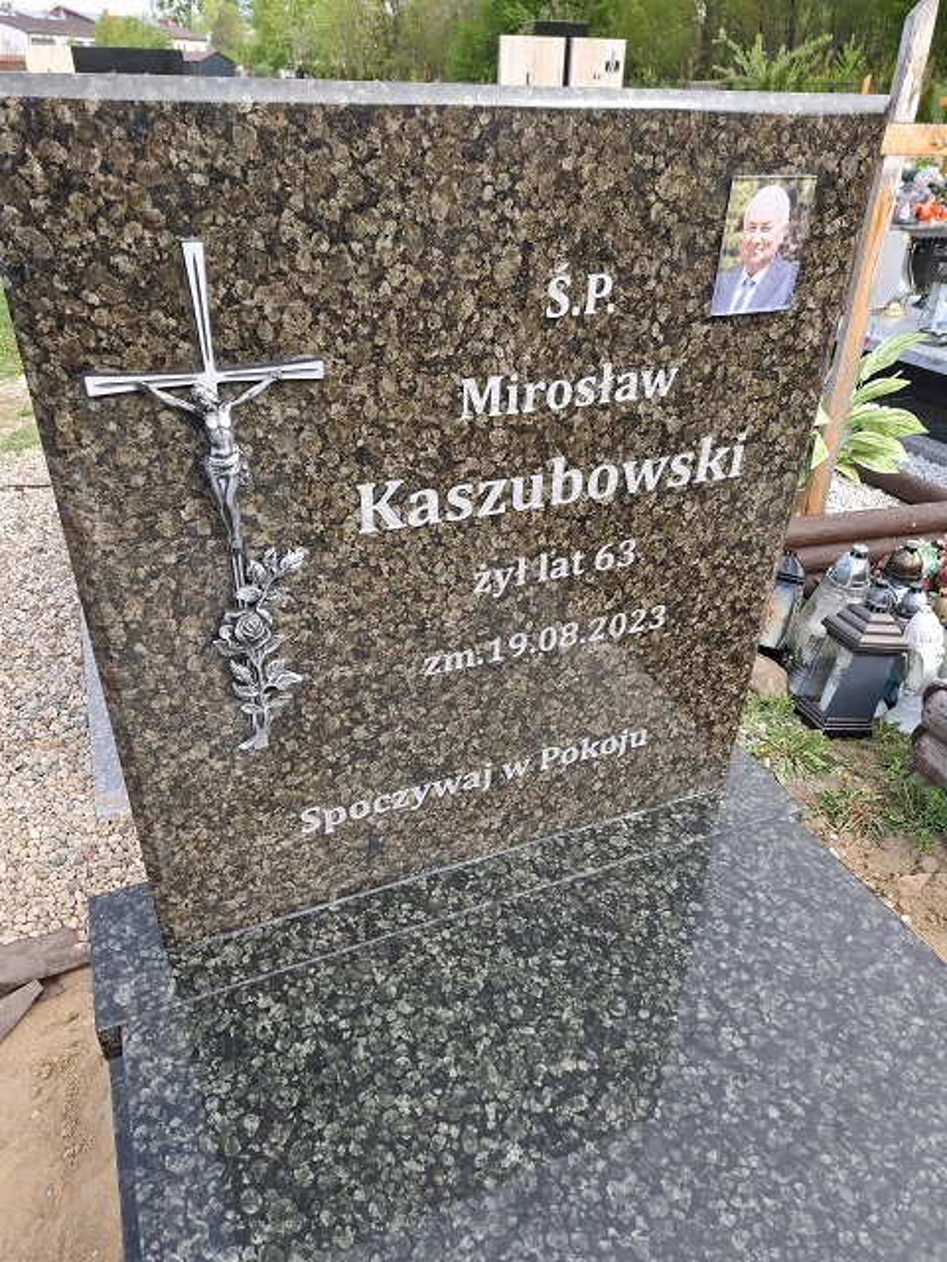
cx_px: 474
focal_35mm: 23
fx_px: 839
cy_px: 631
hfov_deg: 58.9
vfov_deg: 73.9
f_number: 1.8
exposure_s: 1/250
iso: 50
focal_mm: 5.54
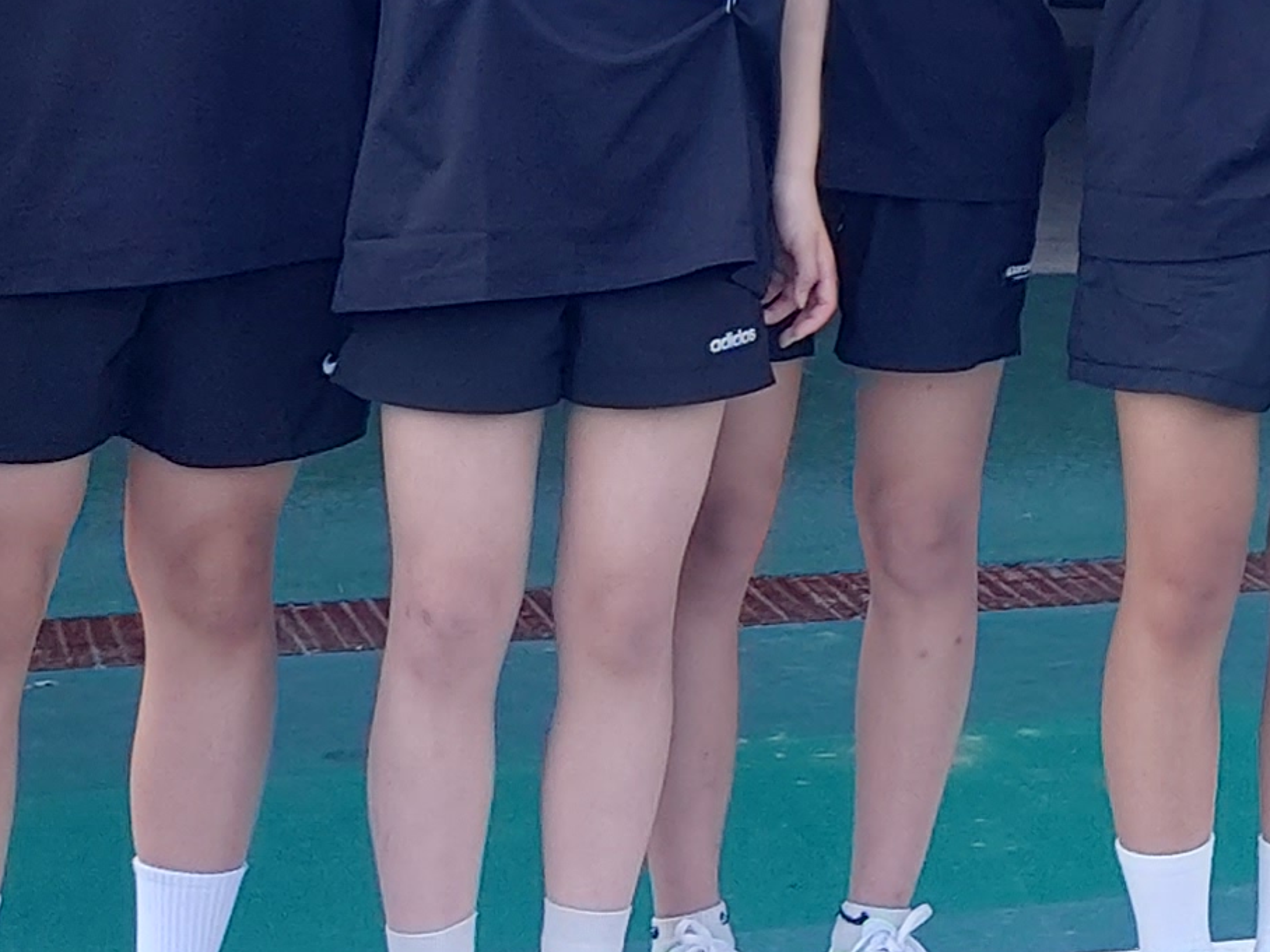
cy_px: -607
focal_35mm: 111
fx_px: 4072
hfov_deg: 16.7
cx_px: 1676
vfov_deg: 12.5
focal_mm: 4.58
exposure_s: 1/313
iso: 50
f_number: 2
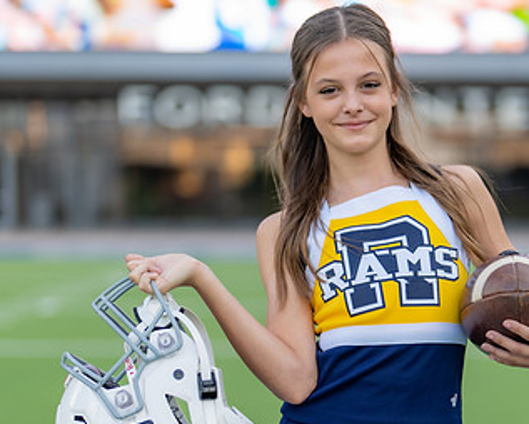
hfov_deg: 18.7
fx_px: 1598
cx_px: 377
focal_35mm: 102
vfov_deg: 15.0
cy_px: 318
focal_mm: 50
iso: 100
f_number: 1.2
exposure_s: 1/640
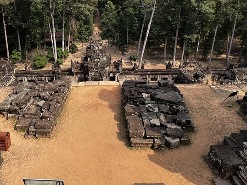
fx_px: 207
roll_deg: +1.1
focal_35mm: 29
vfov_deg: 47.4
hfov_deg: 61.1
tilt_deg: -19.6
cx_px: 97
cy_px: 62
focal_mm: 1.57
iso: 32
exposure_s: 1/717
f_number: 1.8
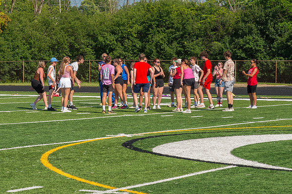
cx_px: 155
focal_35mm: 131
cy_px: 82
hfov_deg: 15.7
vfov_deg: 10.5
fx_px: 1058
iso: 1250
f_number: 13
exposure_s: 1/400
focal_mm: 86
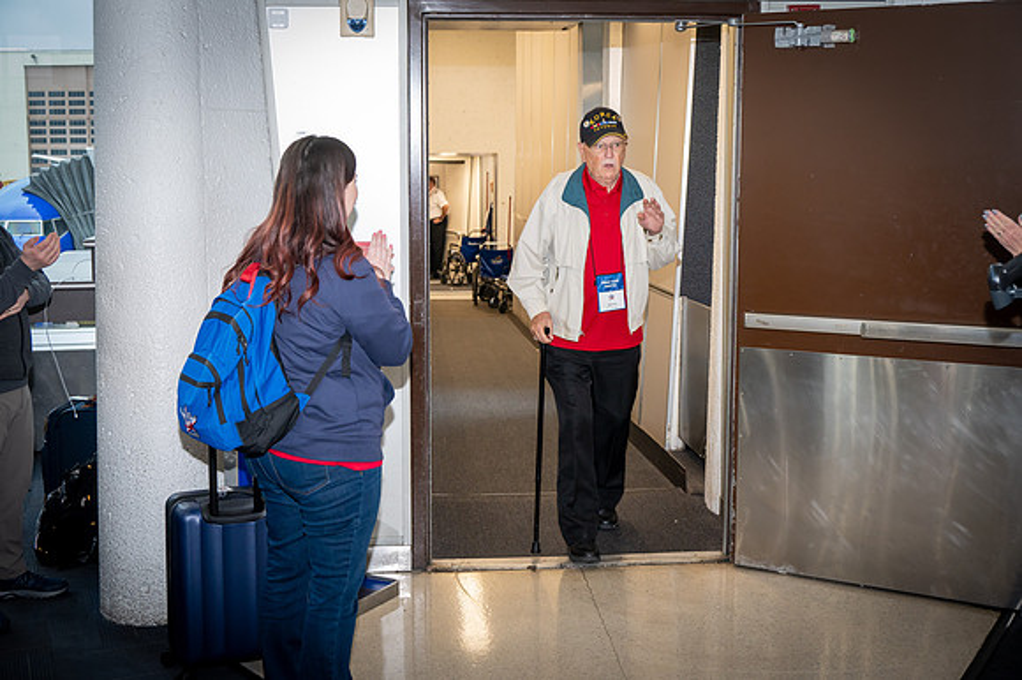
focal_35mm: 45
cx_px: 511
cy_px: 340
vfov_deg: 29.8
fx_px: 1277
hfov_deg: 43.6
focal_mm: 45
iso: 2500
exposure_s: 1/100
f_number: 5.3
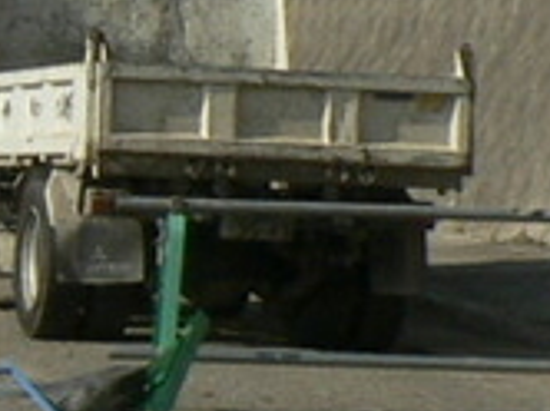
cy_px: -156
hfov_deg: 6.8
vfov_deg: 5.6
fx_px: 4141
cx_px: -1153
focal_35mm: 261
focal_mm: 6
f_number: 8
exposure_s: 1/320
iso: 80
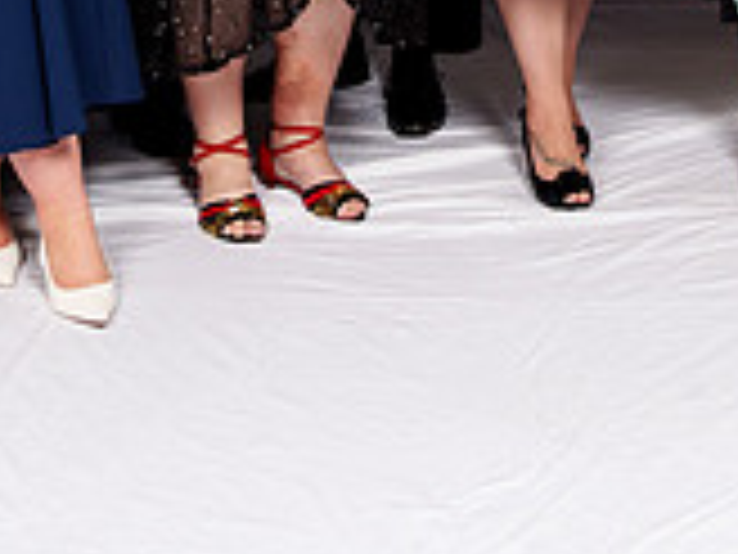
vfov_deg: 14.3
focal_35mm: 92
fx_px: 1961
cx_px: 566
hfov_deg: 21.1
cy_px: -412
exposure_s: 1/125
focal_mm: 24
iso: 100
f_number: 8
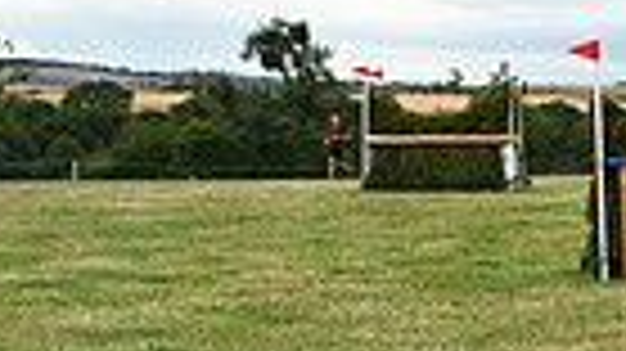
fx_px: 2472
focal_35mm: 149
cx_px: 1234
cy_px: 227
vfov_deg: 8.1
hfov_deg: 12.7
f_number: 5
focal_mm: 34
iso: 560
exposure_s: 1/800
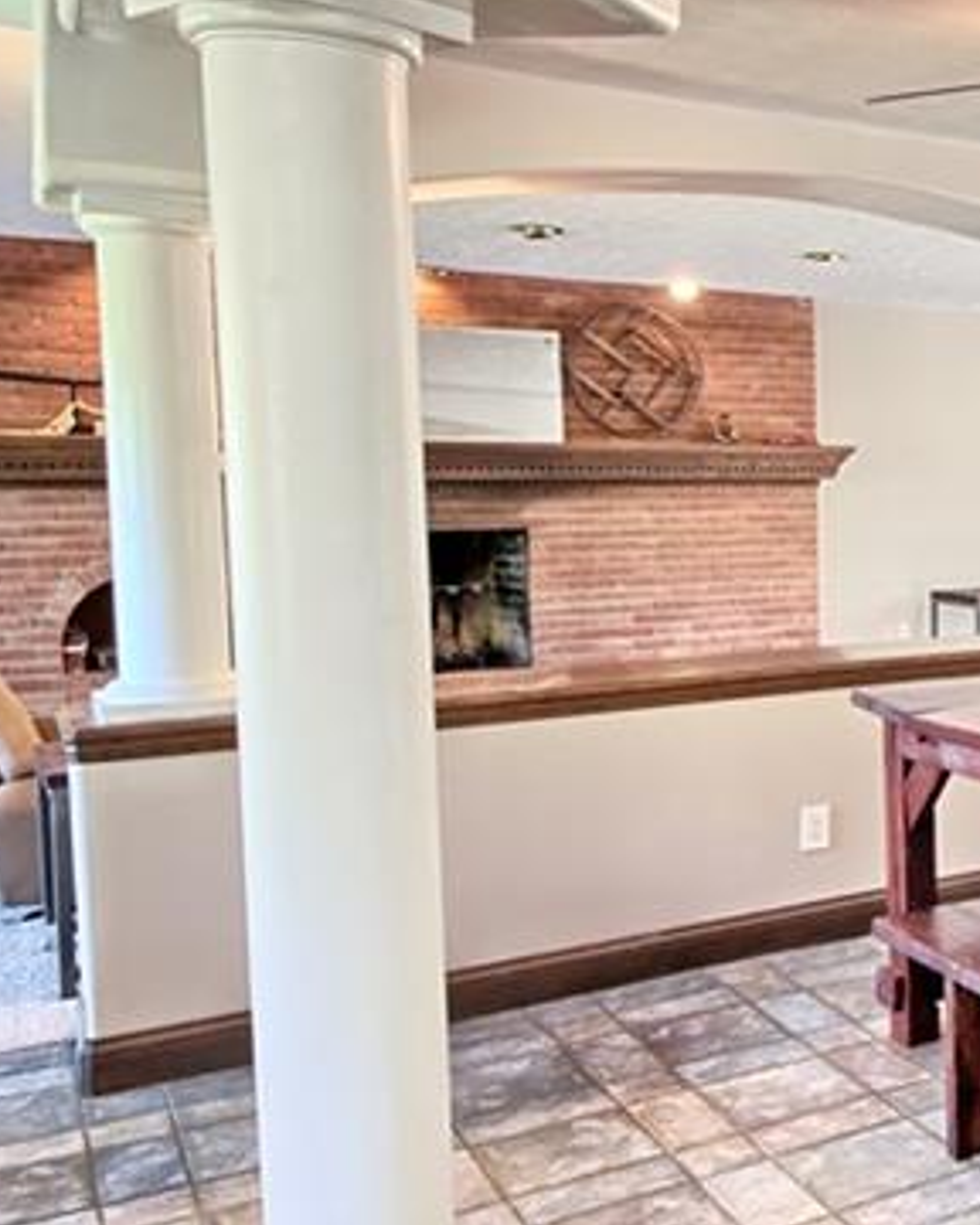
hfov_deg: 29.3
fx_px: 1450
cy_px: 590
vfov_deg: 45.8
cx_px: 1307
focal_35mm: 40
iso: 100
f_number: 8
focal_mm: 10
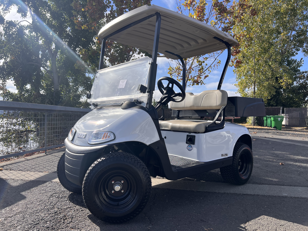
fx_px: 231
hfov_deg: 67.3
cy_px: 116
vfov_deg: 53.1
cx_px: 154
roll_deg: -0.5
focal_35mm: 26
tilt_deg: -0.8
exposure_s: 1/3704
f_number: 1.5
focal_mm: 5.7
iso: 50
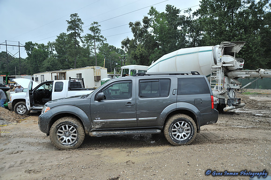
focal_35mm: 29
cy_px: 90
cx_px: 136
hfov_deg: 63.7
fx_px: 218
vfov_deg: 44.9
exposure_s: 1/640
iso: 200
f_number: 6.3
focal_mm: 29
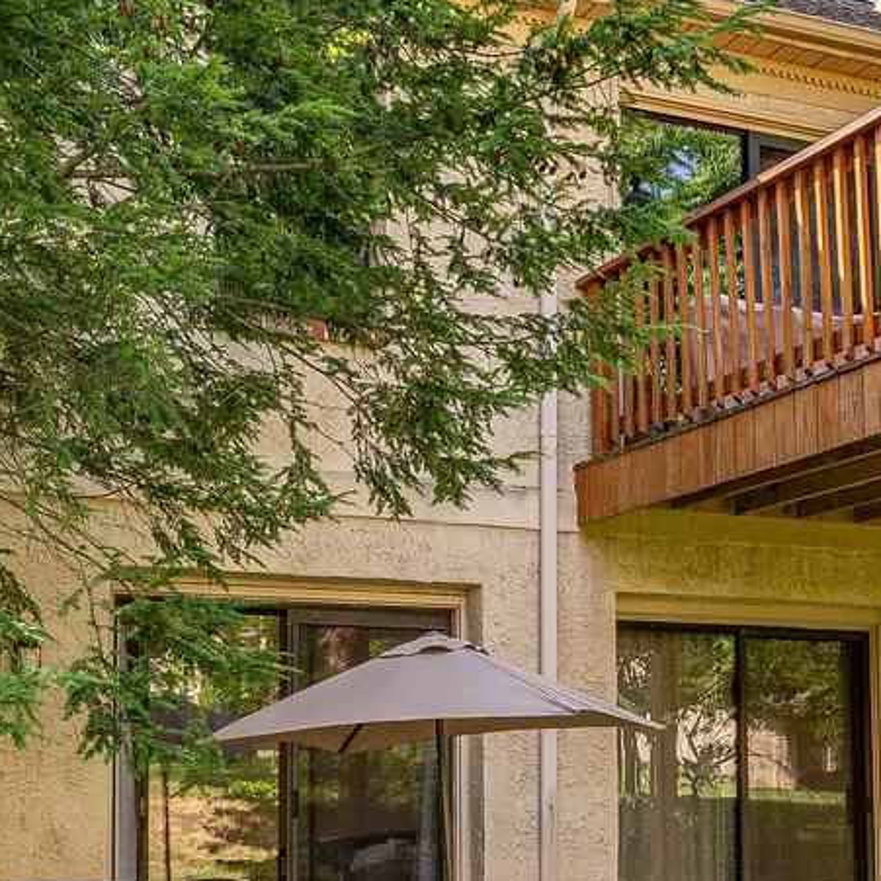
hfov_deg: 31.6
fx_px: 1555
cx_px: 400
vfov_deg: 30.9
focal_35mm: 54
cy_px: 692
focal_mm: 14
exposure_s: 1/400
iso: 320
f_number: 5.6
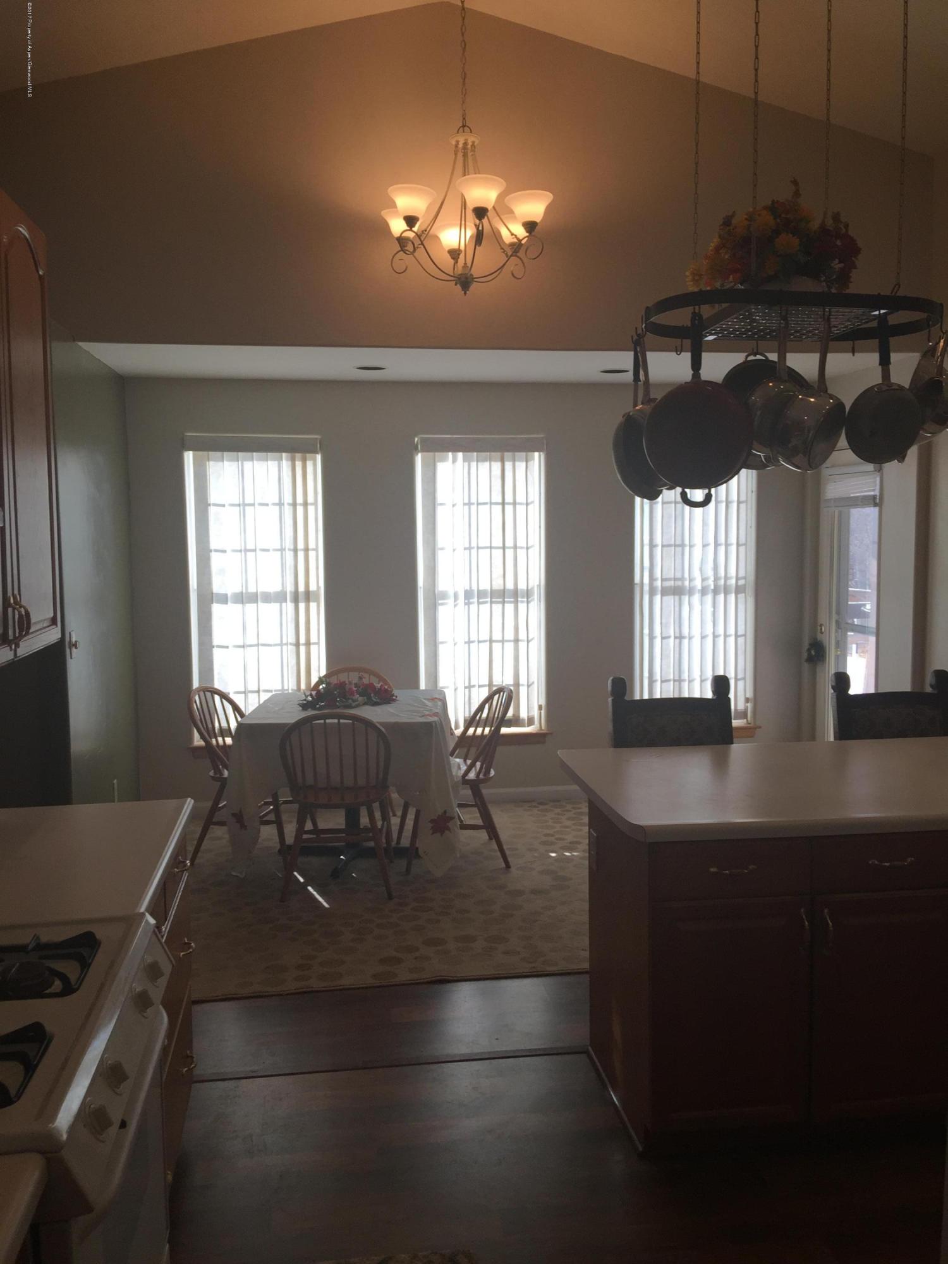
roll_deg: +0.3
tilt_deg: -5.4
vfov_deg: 61.7
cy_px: 632
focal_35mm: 29
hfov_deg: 48.2
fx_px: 1059
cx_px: 474
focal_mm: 4.15
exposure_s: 1/210
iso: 32
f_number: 2.2
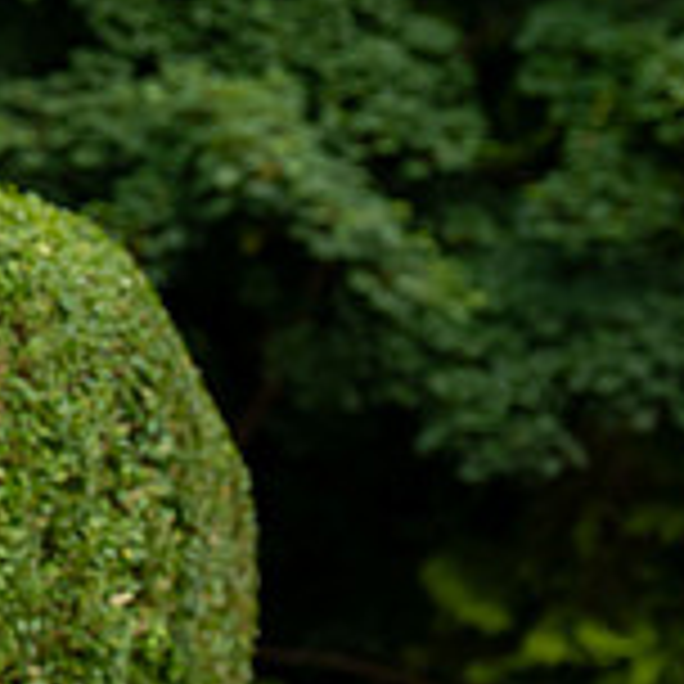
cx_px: -284
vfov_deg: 3.8
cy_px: 385
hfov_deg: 3.7
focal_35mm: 467
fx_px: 10440
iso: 400
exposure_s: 1/800
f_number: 4
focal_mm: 144
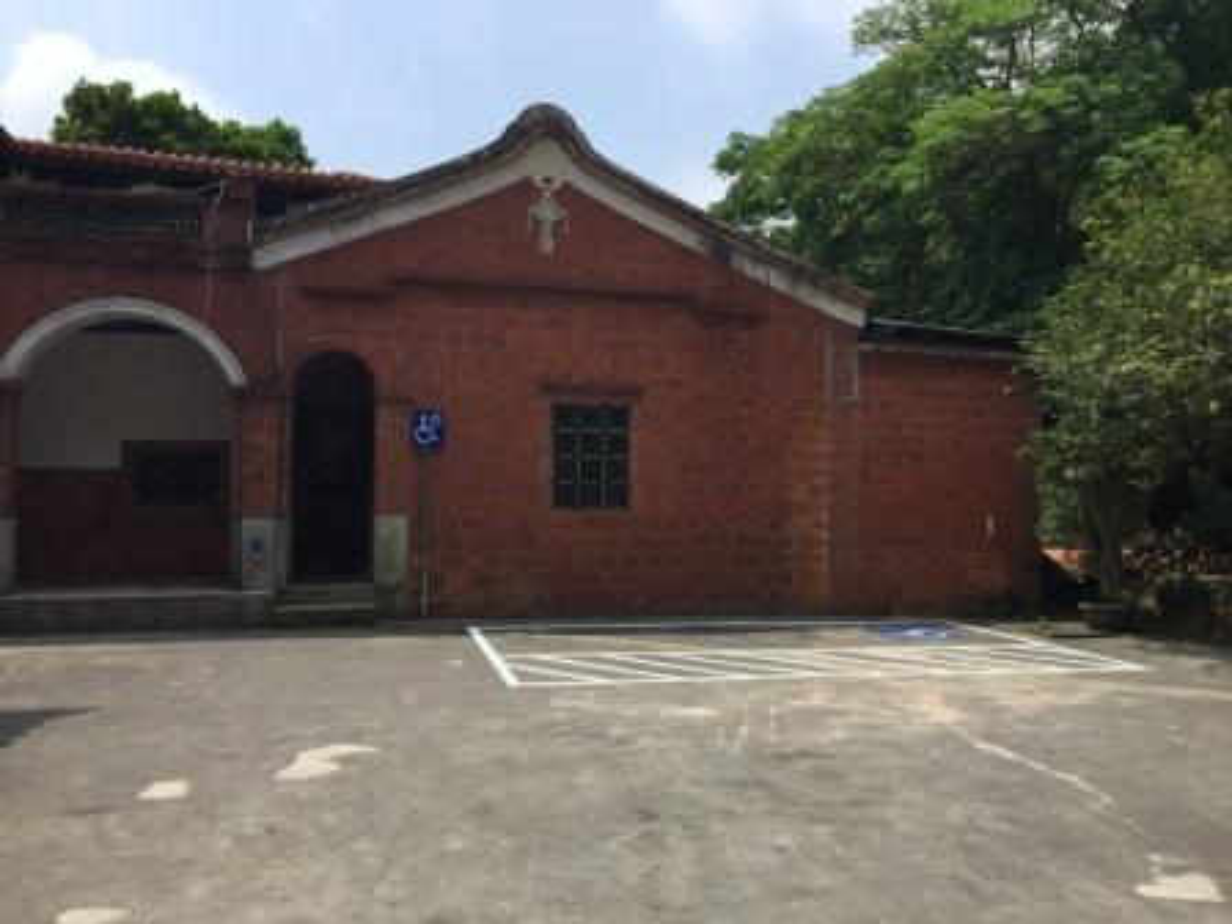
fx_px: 1032
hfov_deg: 61.7
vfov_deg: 48.2
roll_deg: -0.8
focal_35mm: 29
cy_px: 462
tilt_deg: +2.3
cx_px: 616
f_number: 2.2
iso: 32
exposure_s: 1/1799
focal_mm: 4.15
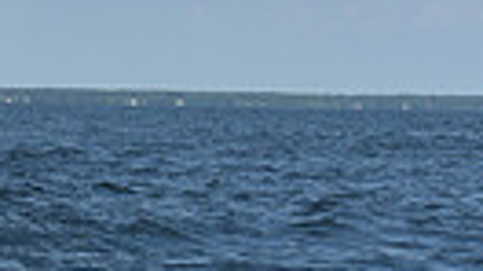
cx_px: -71
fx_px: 4133
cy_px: -729
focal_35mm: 323
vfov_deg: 3.6
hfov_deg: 6.6
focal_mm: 70
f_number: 11
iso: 320
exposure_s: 1/1000
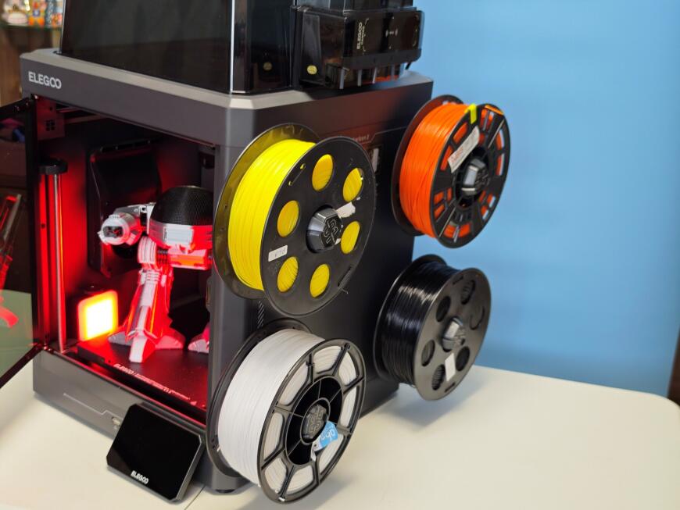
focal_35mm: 46
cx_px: 340
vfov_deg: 31.5
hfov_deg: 41.2
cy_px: 255
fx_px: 904
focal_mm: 8.72
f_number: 1.63
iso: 250
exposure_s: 1/50
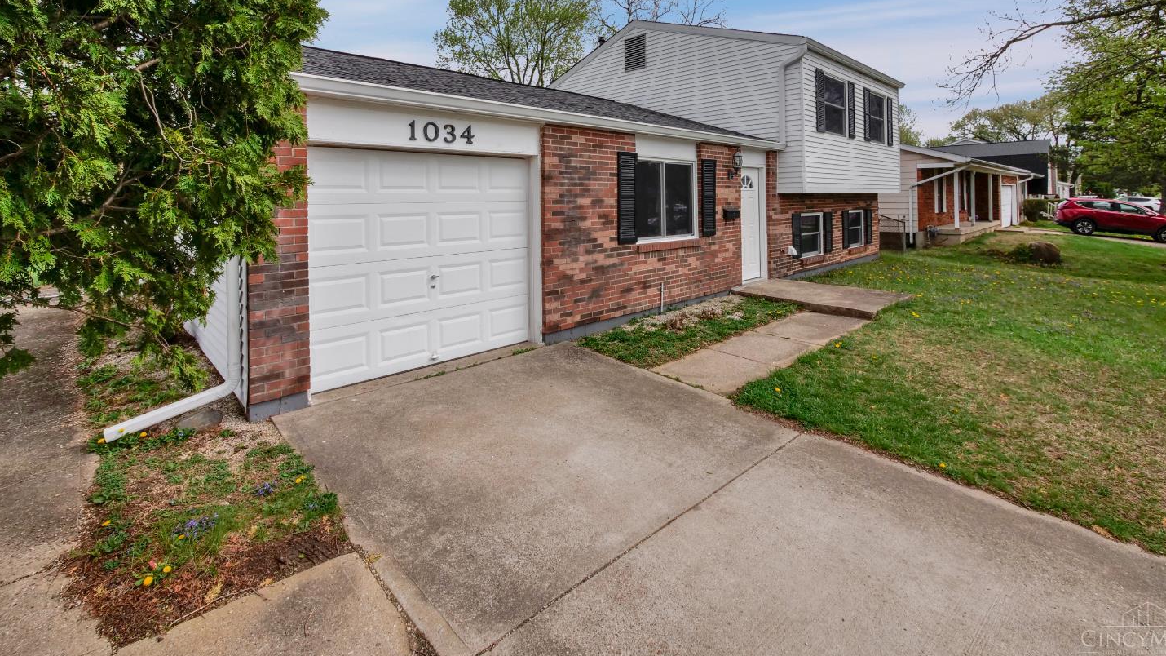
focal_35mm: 16
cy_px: 208
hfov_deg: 99.4
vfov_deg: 64.9
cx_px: 594
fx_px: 495
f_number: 7.1
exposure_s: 1/640
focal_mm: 7
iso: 200
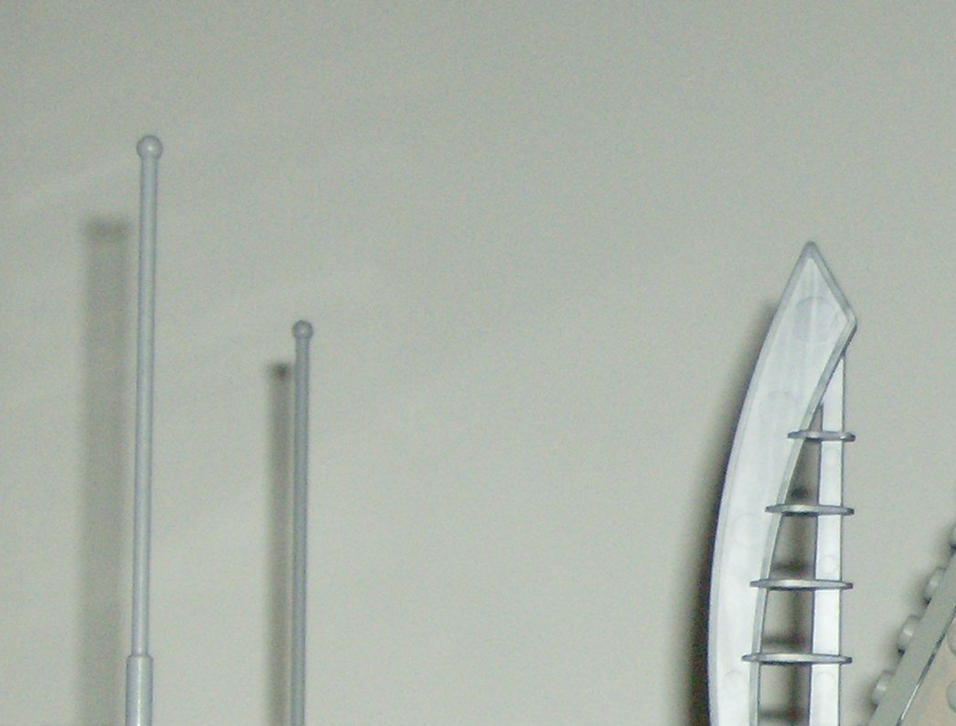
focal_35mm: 186
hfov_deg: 10.4
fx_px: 5161
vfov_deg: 8.0
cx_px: 1170
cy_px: 926
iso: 200
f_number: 3.7
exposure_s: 1/91.3
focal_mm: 11.6
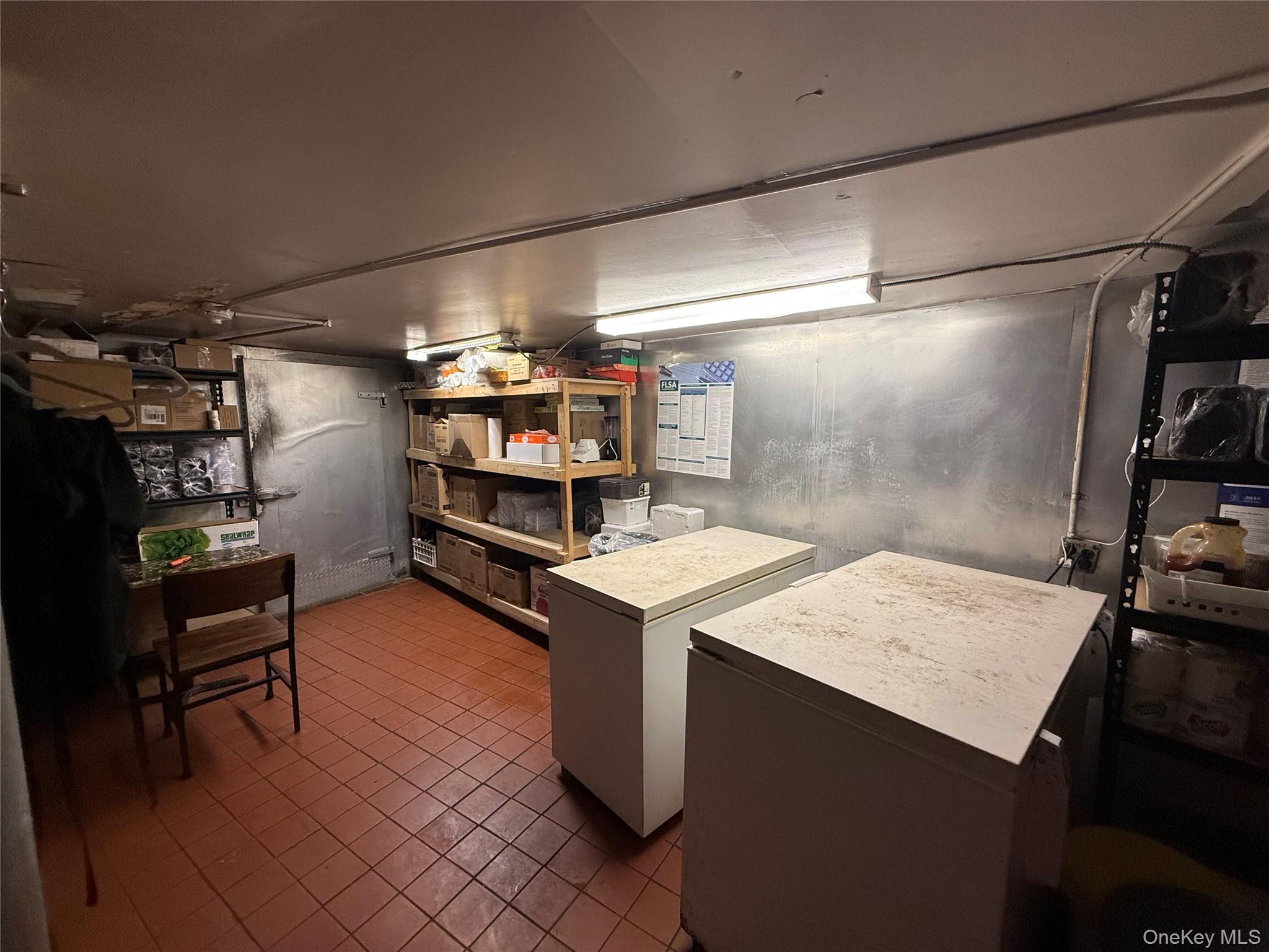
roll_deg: -1.2
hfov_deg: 102.1
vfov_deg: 85.7
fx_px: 513
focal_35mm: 14
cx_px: 634
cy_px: 476
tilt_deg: -7.6
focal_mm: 2.22
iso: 200
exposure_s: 1/120
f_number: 2.2
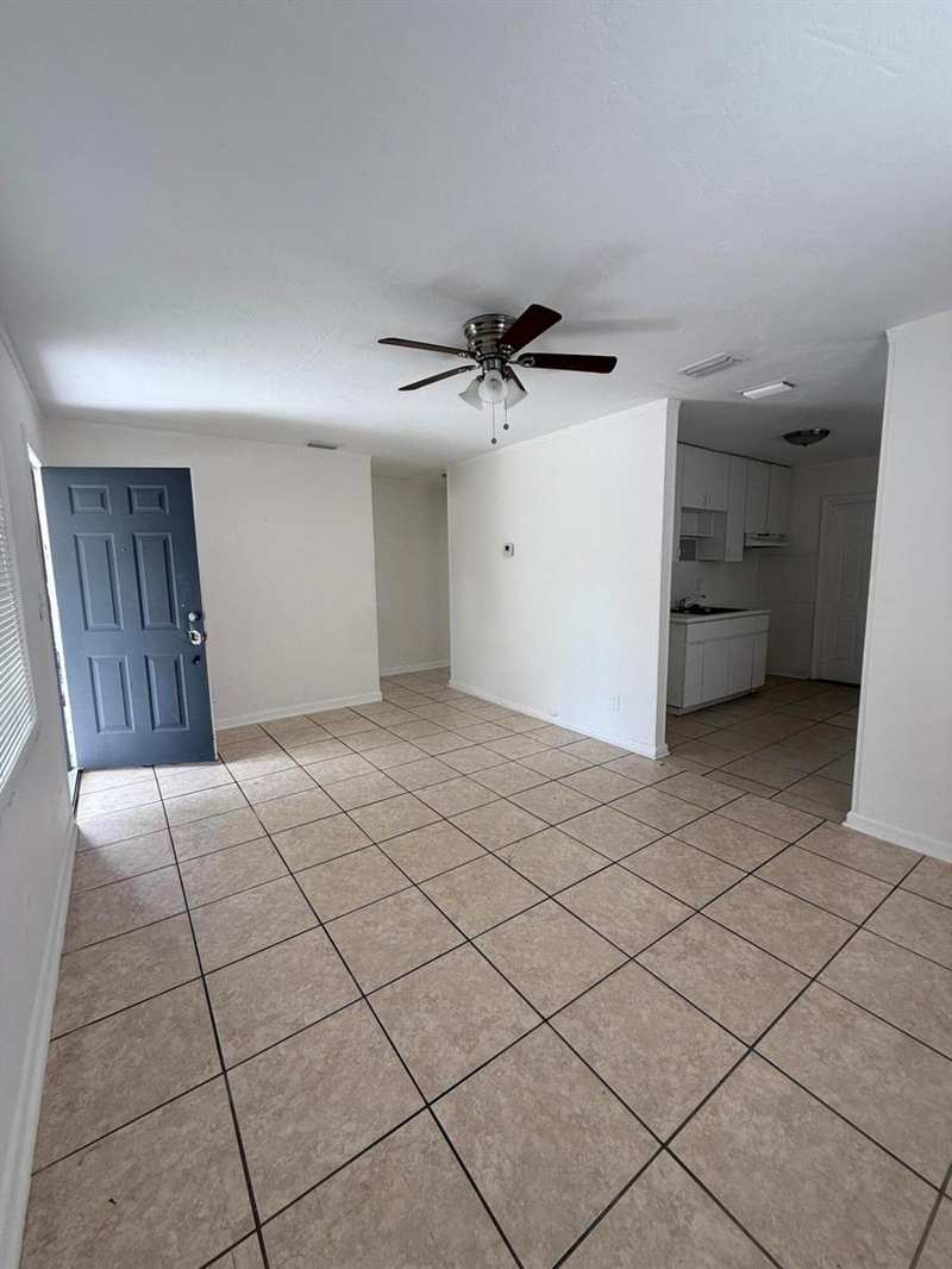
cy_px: 634
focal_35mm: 14
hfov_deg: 85.7
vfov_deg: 102.1
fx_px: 513
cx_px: 476
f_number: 2.2
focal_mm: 2.22
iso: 50
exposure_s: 1/115
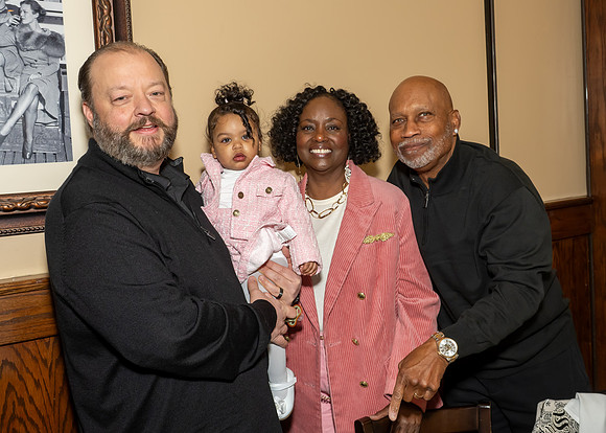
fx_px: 694
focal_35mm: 40
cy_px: 188
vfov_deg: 34.6
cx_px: 320
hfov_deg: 47.2
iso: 640
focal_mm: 23
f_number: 8
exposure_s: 1/250
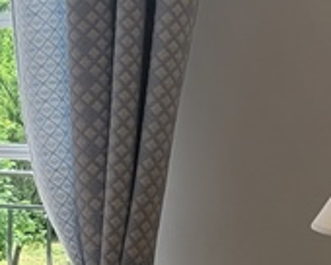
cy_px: 146
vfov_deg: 10.1
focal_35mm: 153
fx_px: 1499
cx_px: -456
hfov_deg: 10.8
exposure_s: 1/435
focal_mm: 5.4
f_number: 1.8
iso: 40
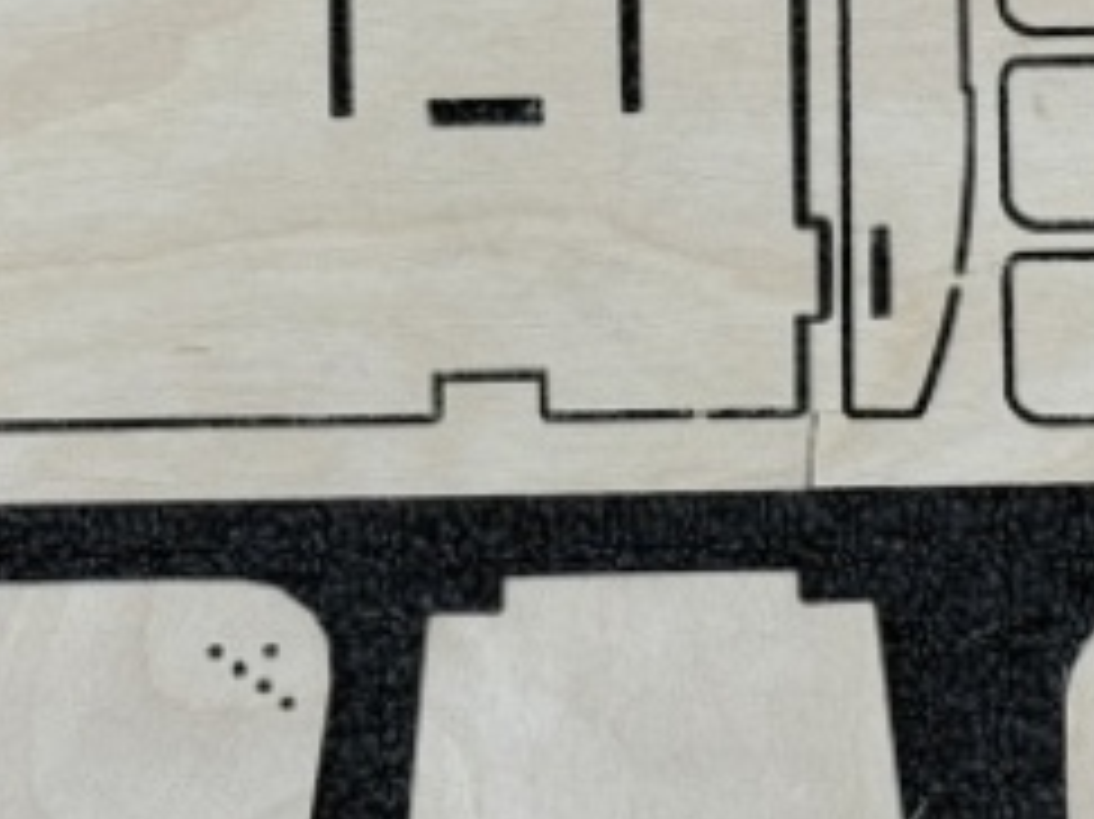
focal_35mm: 168
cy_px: 407
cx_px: 770
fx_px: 5307
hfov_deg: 11.7
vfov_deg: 8.8
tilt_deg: -86.1
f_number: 1.78
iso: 64
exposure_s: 1/219
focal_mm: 6.76
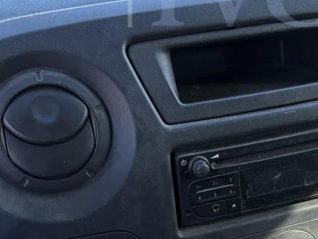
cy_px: 243
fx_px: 726
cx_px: 265
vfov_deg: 18.2
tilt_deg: -38.3
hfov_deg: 24.2
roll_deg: -5.5
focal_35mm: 79
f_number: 1.6
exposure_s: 1/156
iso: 50
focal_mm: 5.96
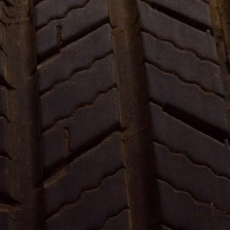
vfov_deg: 15.8
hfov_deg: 15.7
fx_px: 827
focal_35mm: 110
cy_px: 169
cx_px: 192
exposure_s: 1/400
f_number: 4
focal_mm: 22
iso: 1600
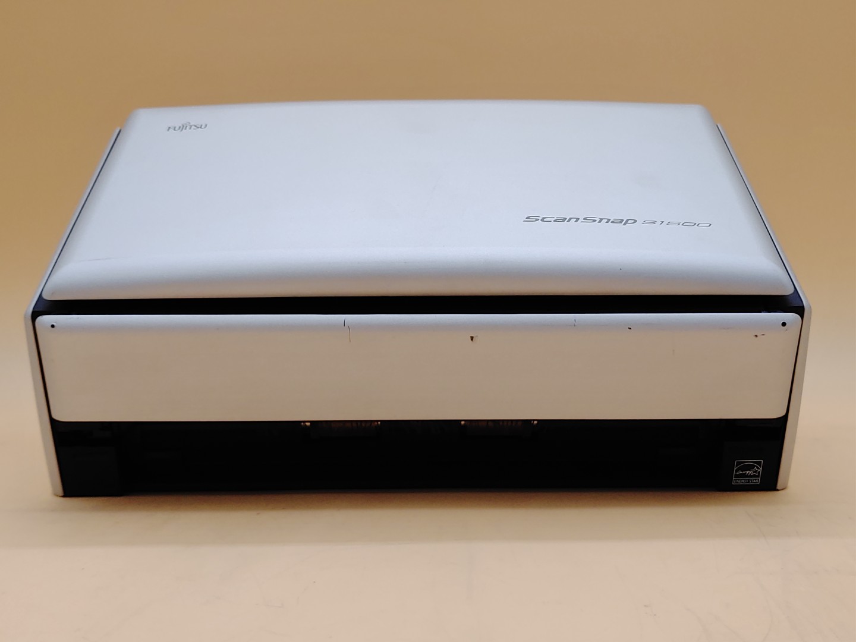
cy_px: 321
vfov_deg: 36.8
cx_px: 428
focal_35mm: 39
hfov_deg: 47.9
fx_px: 964
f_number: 1.8
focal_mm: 4.36
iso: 50
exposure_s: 1/230
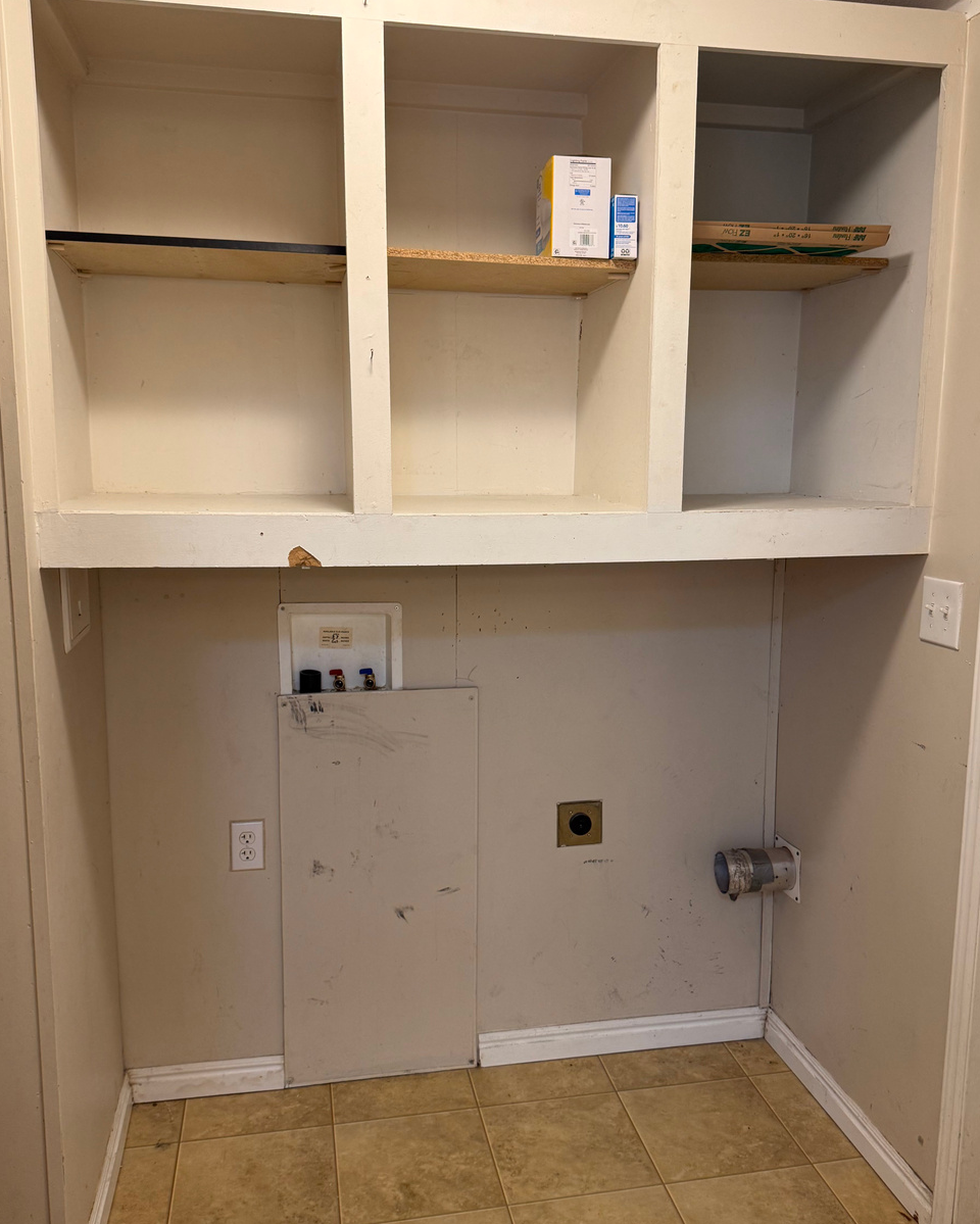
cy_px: 641
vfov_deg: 58.7
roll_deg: -0.2
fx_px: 1087
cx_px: 518
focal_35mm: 30
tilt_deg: -9.7
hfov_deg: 48.5
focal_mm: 6.76
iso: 125
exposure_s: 1/60
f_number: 1.78
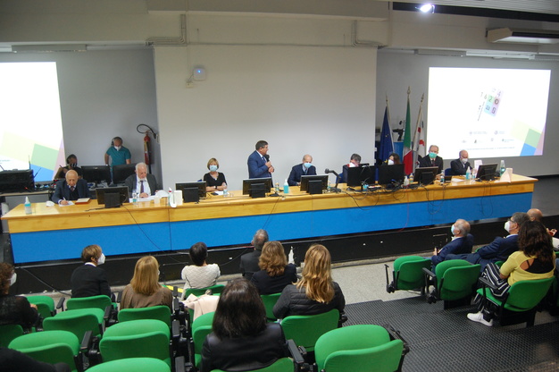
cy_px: 186
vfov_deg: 47.8
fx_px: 419
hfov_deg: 67.4
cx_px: 280
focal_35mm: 27
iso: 800
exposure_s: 1/20
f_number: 3.5
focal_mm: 18
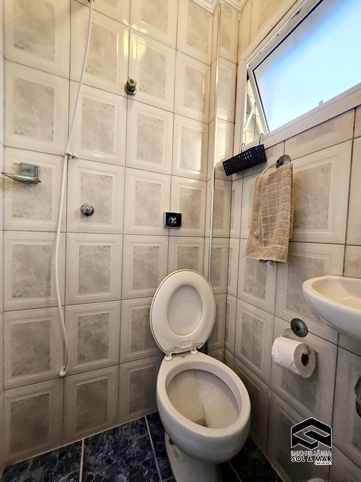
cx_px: 180
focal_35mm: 13
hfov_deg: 89.9
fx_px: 181
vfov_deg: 106.2
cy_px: 241
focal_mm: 1.7
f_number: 2.2
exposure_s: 1/60
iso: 100
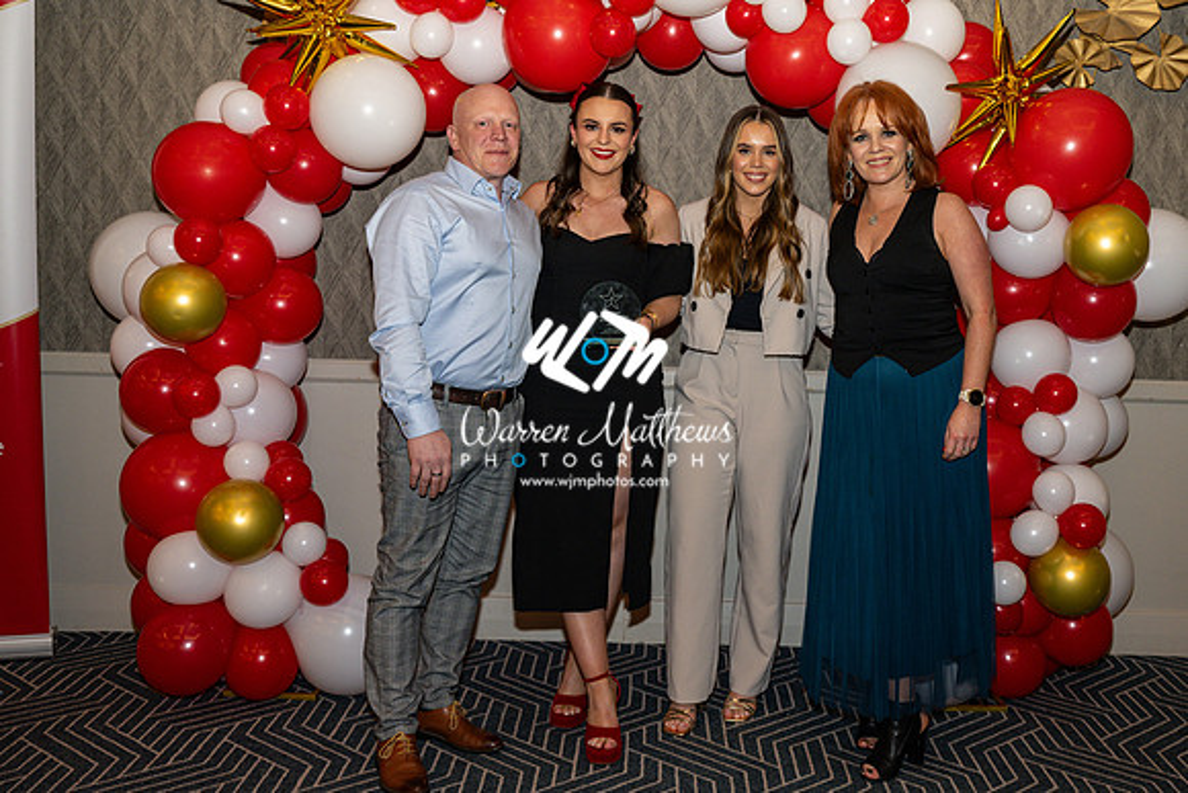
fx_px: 1278
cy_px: 344
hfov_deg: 49.6
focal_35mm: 39
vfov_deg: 34.4
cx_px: 699
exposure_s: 1/125
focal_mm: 32.5
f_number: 3.5
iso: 500
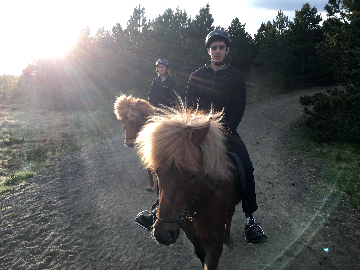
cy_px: 135
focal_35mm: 29
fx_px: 302
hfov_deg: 61.7
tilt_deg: -3.8
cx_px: 180
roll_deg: -4.7
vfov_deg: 48.2
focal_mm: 4.15
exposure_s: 1/248
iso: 25
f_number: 2.2
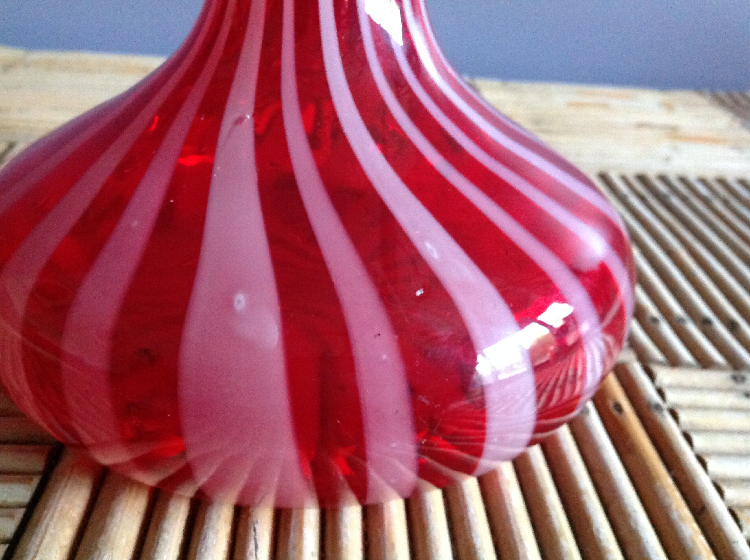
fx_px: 757
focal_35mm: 35
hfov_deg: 52.7
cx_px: 375
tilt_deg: -28.0
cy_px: 280
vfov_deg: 40.6
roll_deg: -4.6
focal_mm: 4.28
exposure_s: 1/15
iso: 500
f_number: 2.4
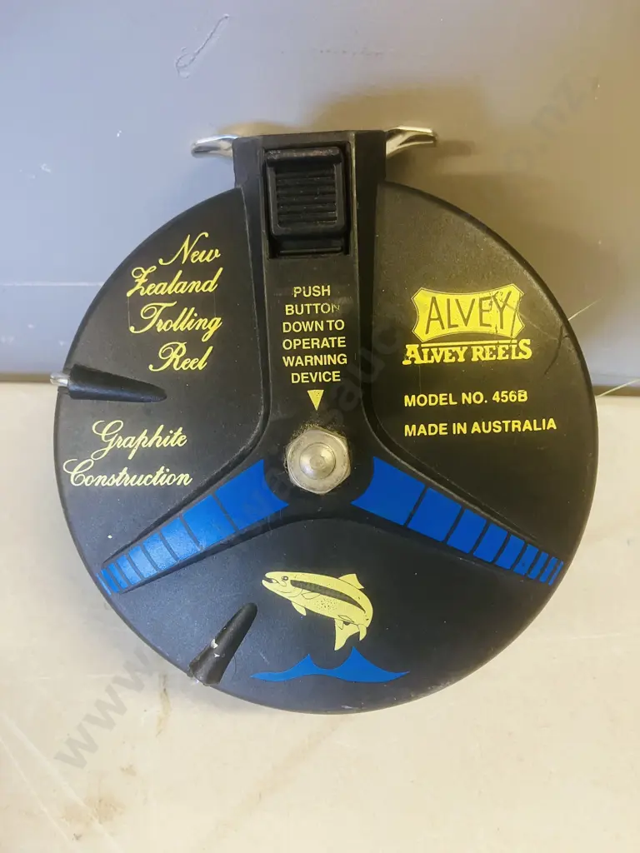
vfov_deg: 63.4
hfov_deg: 49.7
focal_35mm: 28
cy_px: 426
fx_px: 690
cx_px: 320
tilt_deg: -54.1
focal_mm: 3.99
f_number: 1.8
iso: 200
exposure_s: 1/50
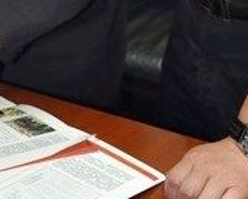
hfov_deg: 13.5
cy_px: -103
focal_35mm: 142
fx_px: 1043
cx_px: 42
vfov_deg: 10.5
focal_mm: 25
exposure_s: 1/60
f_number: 4
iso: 800
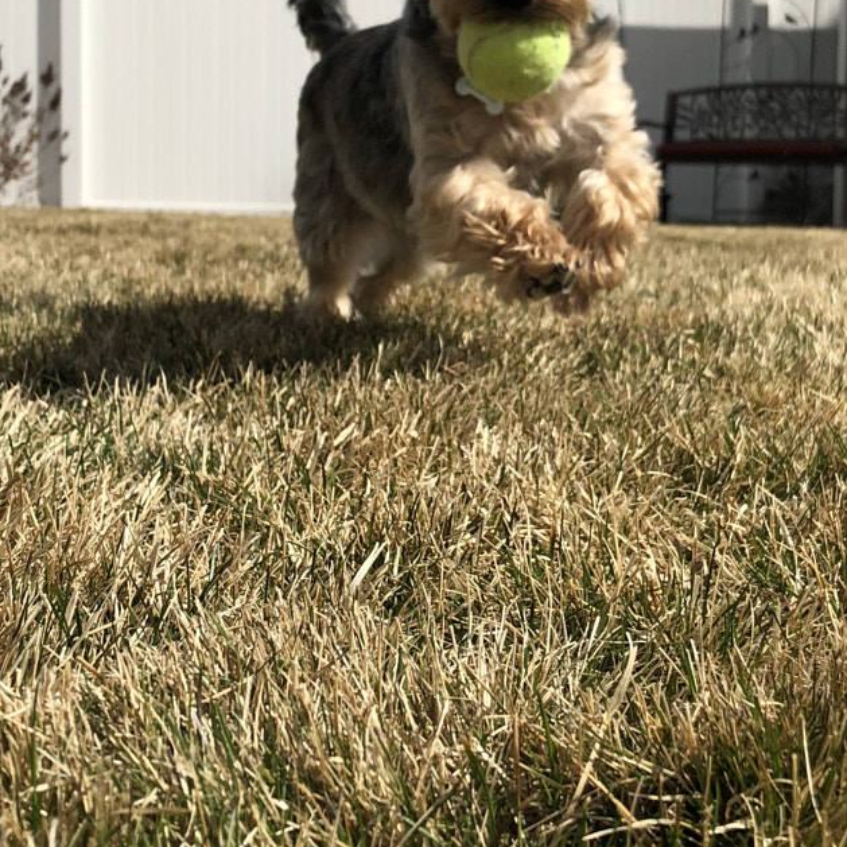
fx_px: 1744
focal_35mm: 63
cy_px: 304
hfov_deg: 27.3
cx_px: 474
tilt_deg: -2.5
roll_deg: -1.6
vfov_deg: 27.2
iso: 25
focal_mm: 3.99
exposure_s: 1/3436
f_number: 1.8
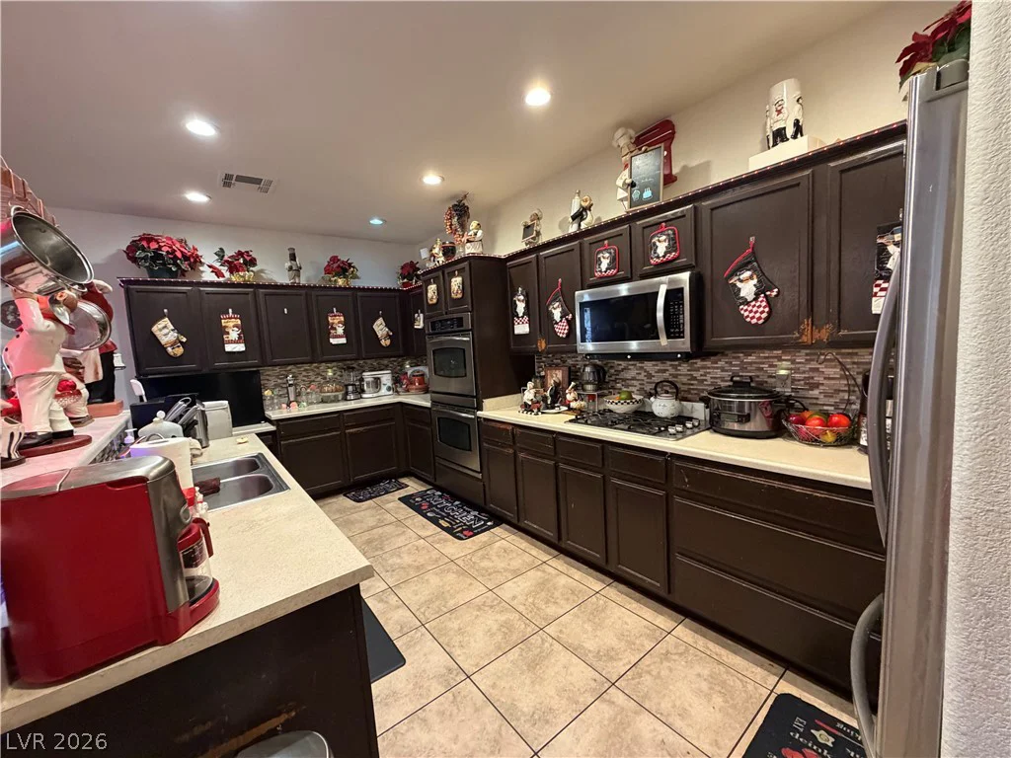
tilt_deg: -4.5
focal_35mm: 14
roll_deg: +3.7
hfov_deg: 102.1
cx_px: 506
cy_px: 379
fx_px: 409
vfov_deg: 85.7
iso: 500
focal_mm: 2.22
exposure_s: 1/60
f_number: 2.2
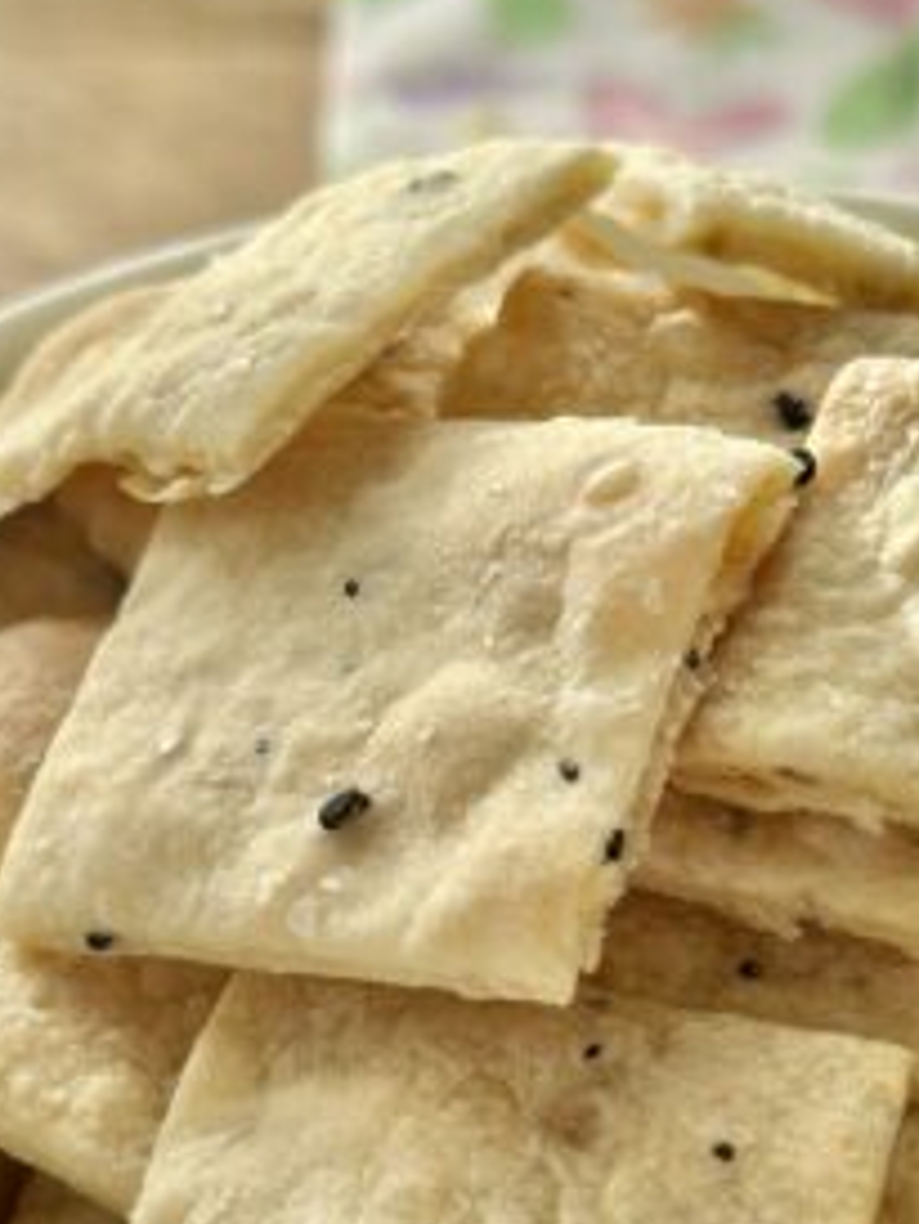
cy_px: 767
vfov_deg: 22.2
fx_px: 3113
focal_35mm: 88
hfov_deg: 16.7
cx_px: 666
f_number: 1.78
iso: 80
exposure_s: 1/1376
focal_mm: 6.86
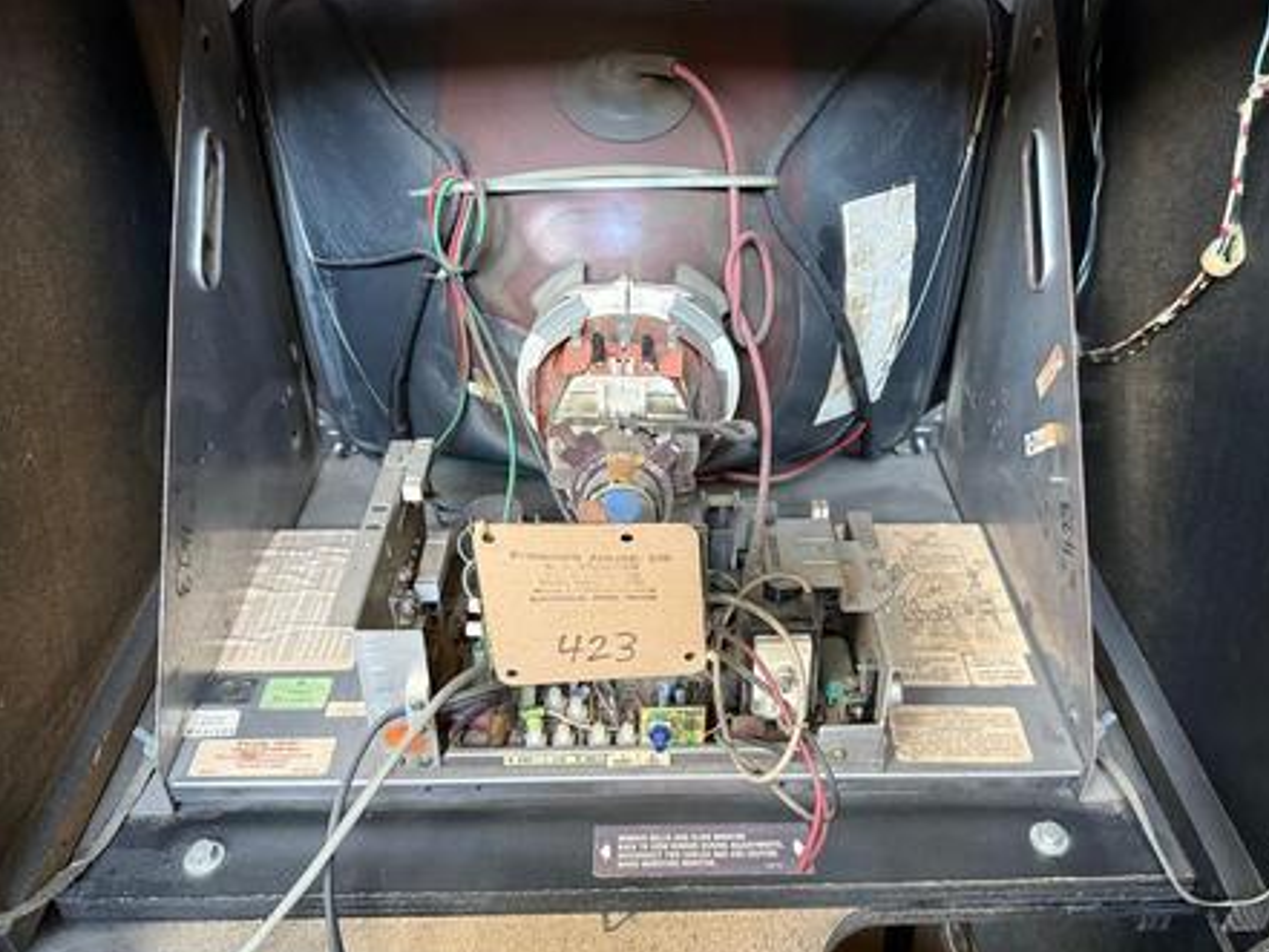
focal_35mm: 29
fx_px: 1063
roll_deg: -0.1
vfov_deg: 48.2
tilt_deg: -17.9
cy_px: 431
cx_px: 672
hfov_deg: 61.6
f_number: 1.78
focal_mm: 6.76
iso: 800
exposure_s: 1/60
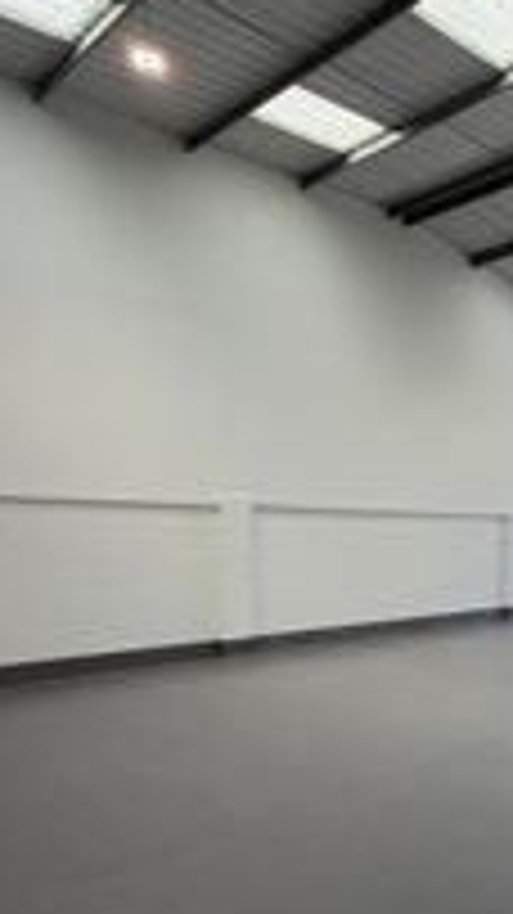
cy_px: 540
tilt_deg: +1.2
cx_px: 522
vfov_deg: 63.8
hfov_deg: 35.0
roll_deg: +0.6
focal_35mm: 30
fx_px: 726
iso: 50
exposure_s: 1/205
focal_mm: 2.22
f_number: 2.2
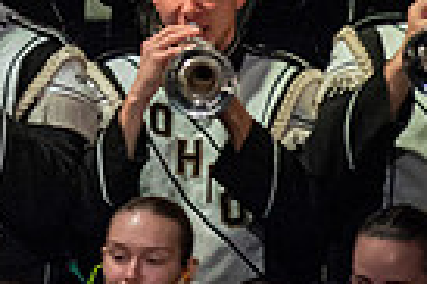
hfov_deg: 1.6
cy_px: -296
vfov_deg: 1.1
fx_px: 15034
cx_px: -203
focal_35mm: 1269
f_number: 5.6
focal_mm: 300
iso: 5000
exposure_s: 1/400
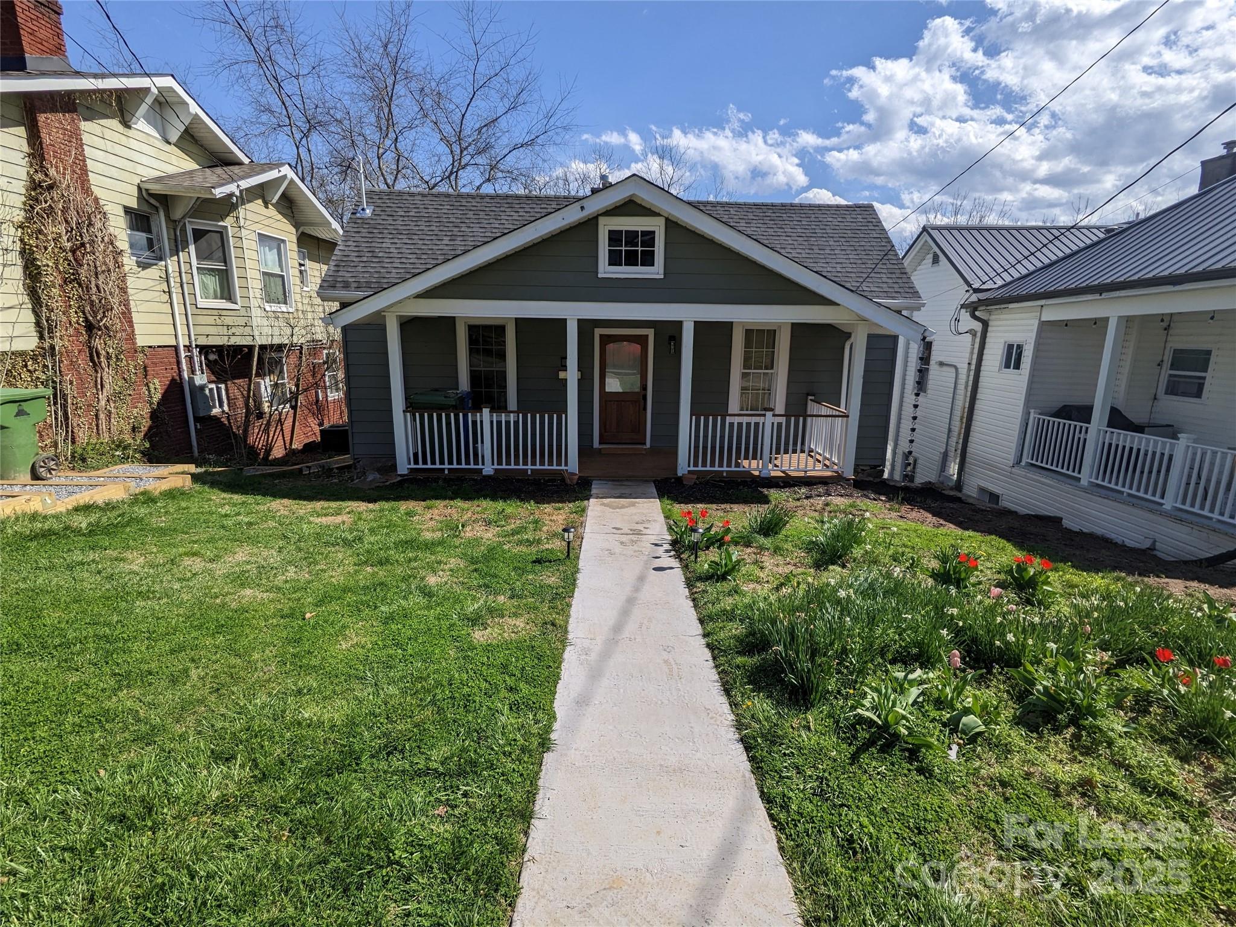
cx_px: 618
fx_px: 571
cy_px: 464
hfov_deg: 94.5
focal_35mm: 16
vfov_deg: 78.1
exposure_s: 1/1976
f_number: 2.2
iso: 37
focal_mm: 2.22
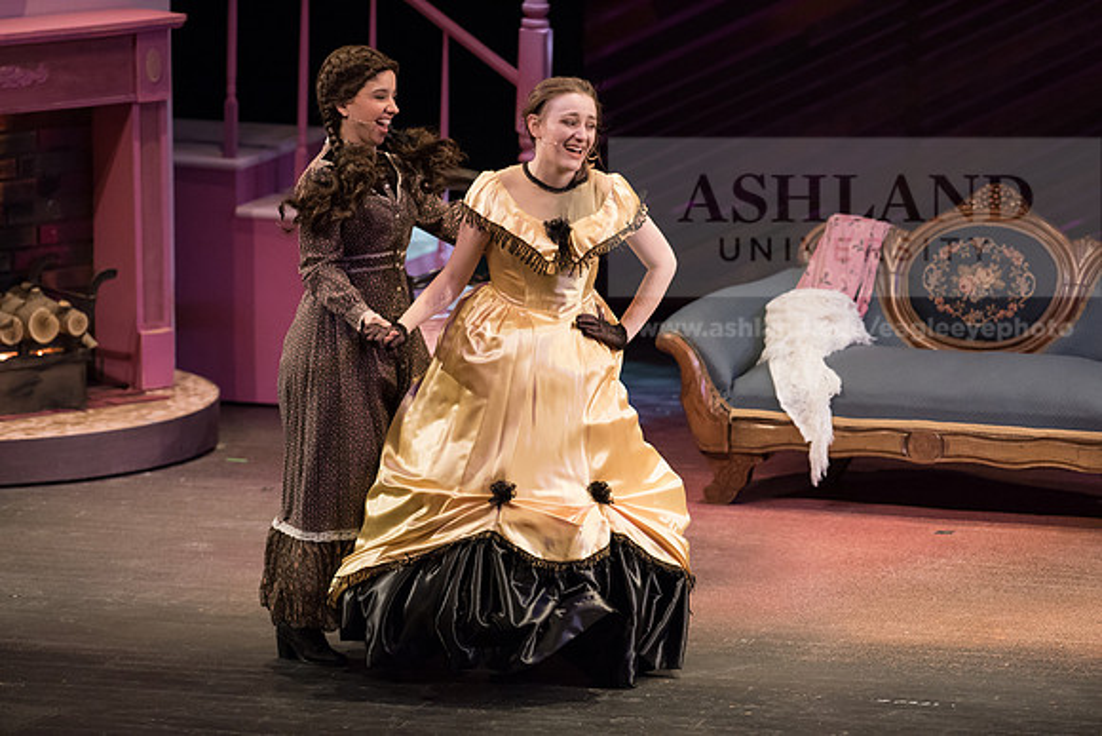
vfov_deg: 4.6
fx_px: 9185
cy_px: 368
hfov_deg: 6.9
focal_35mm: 300
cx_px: 551
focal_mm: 300
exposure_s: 1/400
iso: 3200
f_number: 4
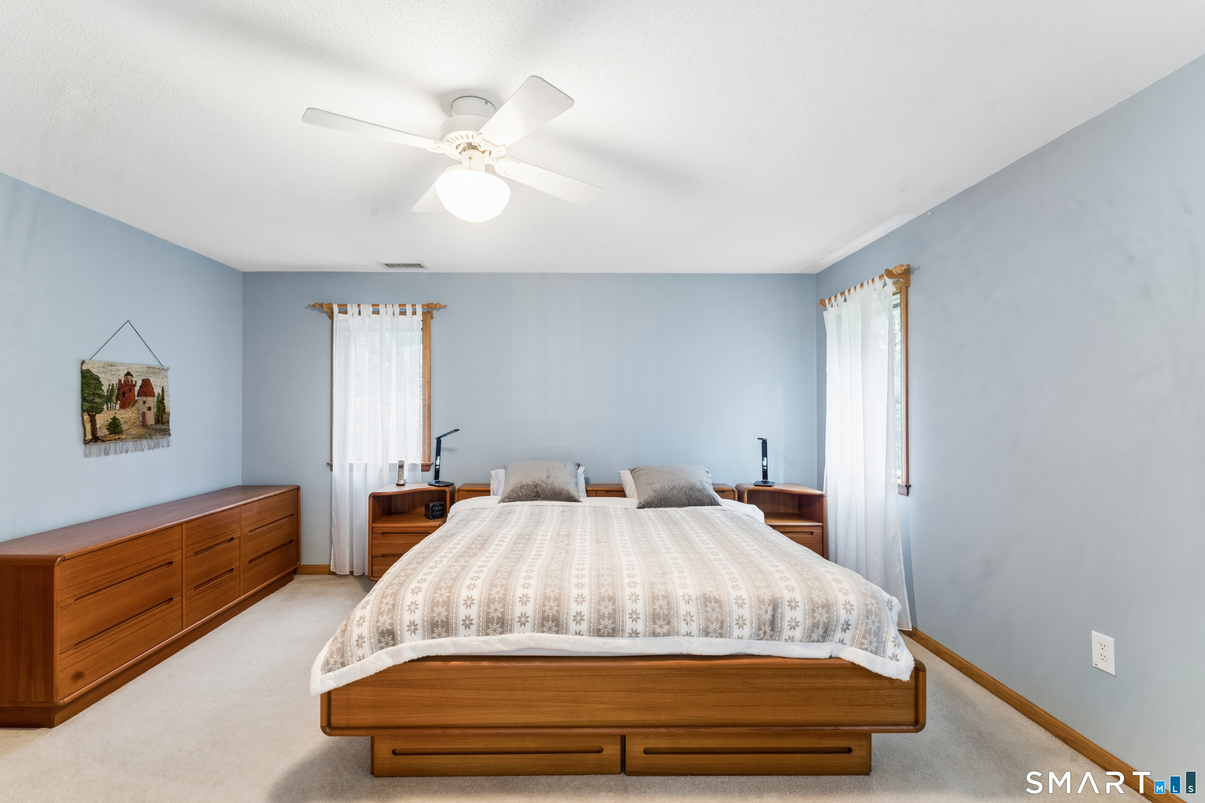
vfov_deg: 75.9
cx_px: 602
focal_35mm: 15
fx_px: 515
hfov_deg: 98.9
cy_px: 402
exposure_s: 1/1.25
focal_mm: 15.4
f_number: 13
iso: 400
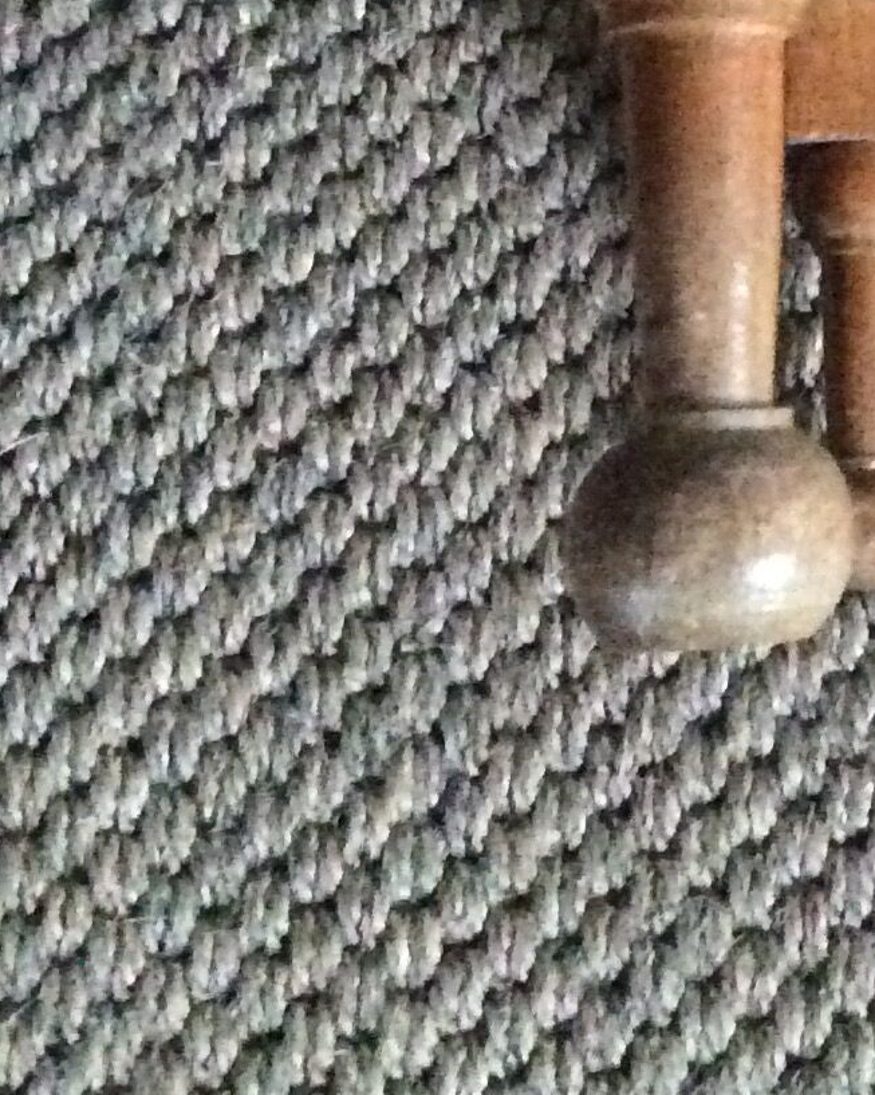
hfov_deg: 14.5
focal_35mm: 99
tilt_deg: -70.9
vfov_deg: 18.6
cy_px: -127
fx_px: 3207
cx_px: 1321
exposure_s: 1/17
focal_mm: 3.3
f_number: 2.4
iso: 800
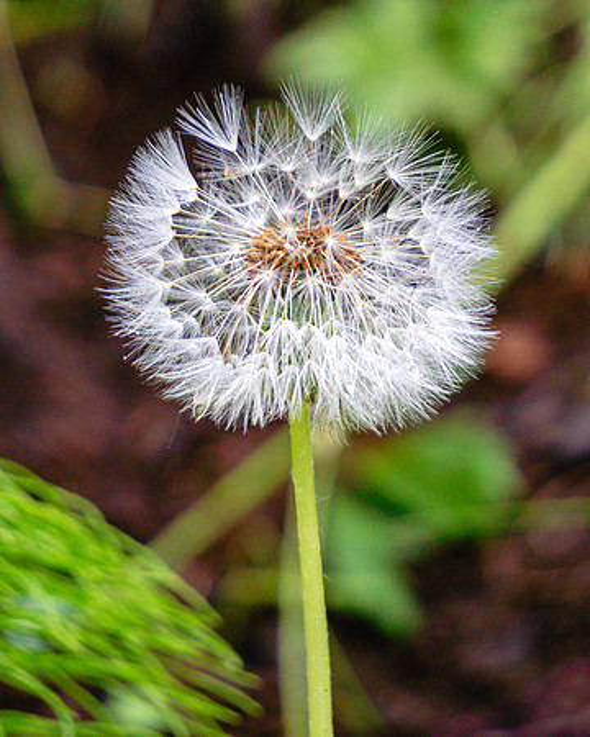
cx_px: 315
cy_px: 280
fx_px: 12622
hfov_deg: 2.7
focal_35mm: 578
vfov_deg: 3.3
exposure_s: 1/60
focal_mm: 210
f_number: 6.3
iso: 100
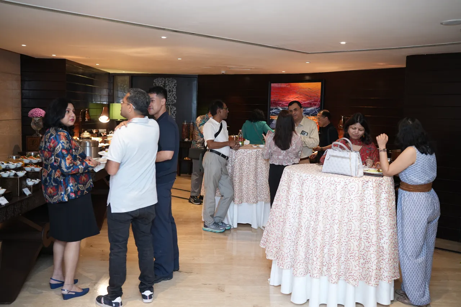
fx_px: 448
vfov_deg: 37.8
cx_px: 230
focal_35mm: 35
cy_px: 154
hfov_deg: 54.4
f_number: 2
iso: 1250
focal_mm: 35
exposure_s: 1/125
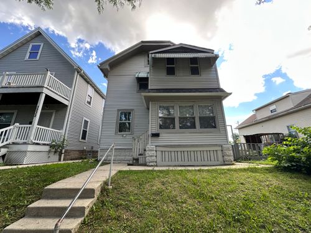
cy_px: 116
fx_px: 126
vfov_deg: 85.7
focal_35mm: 14
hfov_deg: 102.1
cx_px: 156
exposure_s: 1/212
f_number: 2.2
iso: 40
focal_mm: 2.22
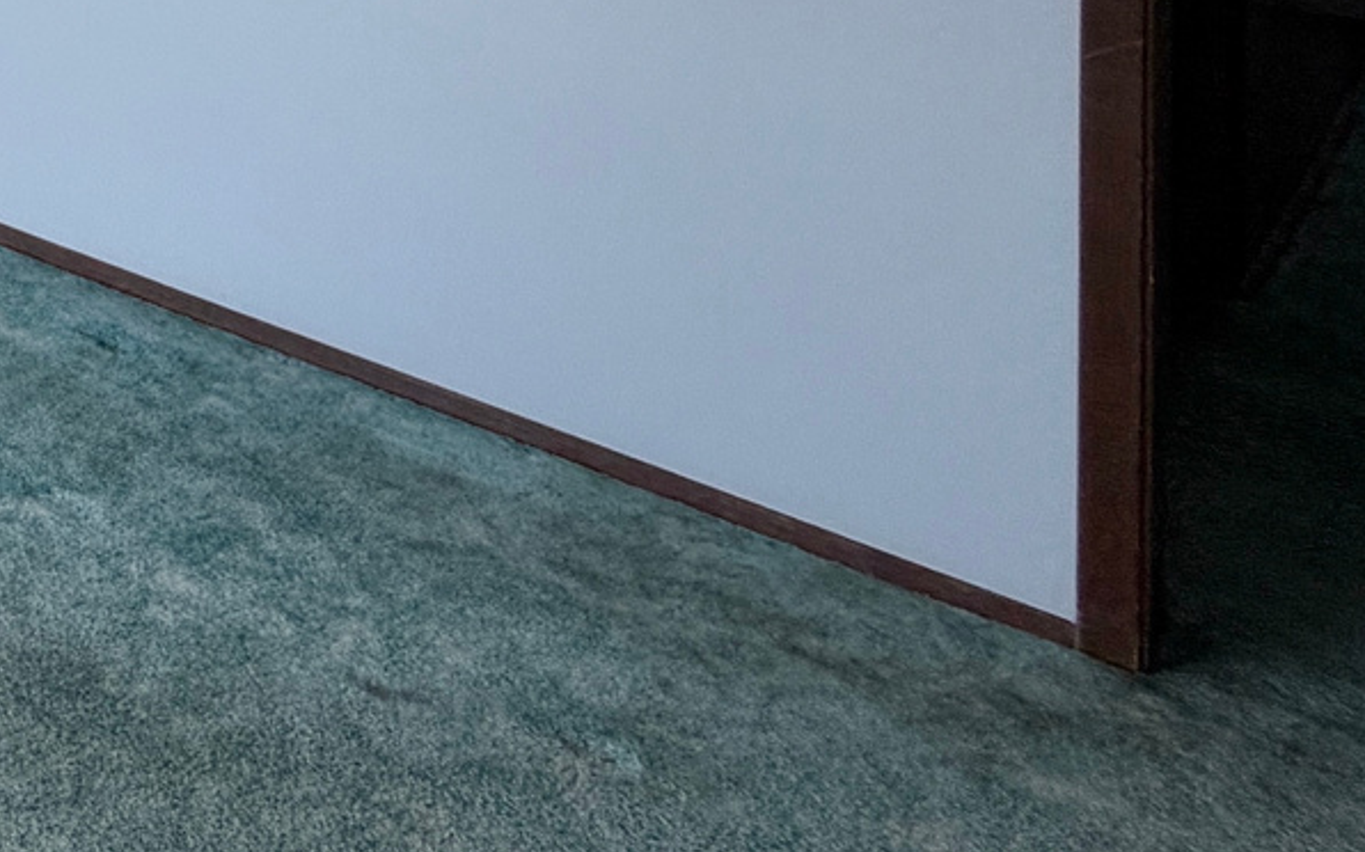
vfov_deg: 19.9
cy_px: -600
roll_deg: -0.6
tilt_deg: -0.4
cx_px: -916
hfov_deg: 24.5
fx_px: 1897
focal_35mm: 51
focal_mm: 2.22
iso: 64
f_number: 2.2
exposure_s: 1/121
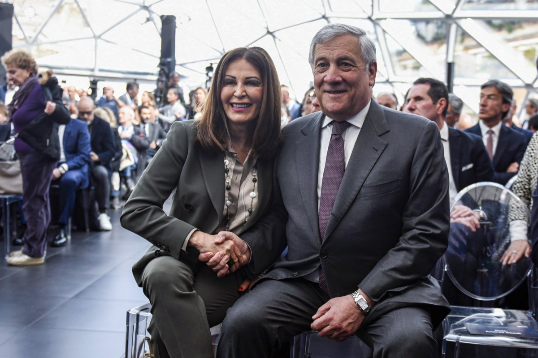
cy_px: 179
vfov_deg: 34.2
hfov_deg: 49.6
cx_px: 269
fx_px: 583
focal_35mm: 39
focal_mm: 26
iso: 800
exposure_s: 1/800
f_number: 4
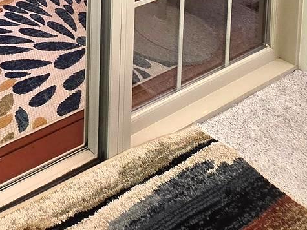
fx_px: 497
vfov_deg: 18.2
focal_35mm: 56
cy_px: -224
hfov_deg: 30.1
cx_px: -47
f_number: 2.2
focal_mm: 2.2
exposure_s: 1/60
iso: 160
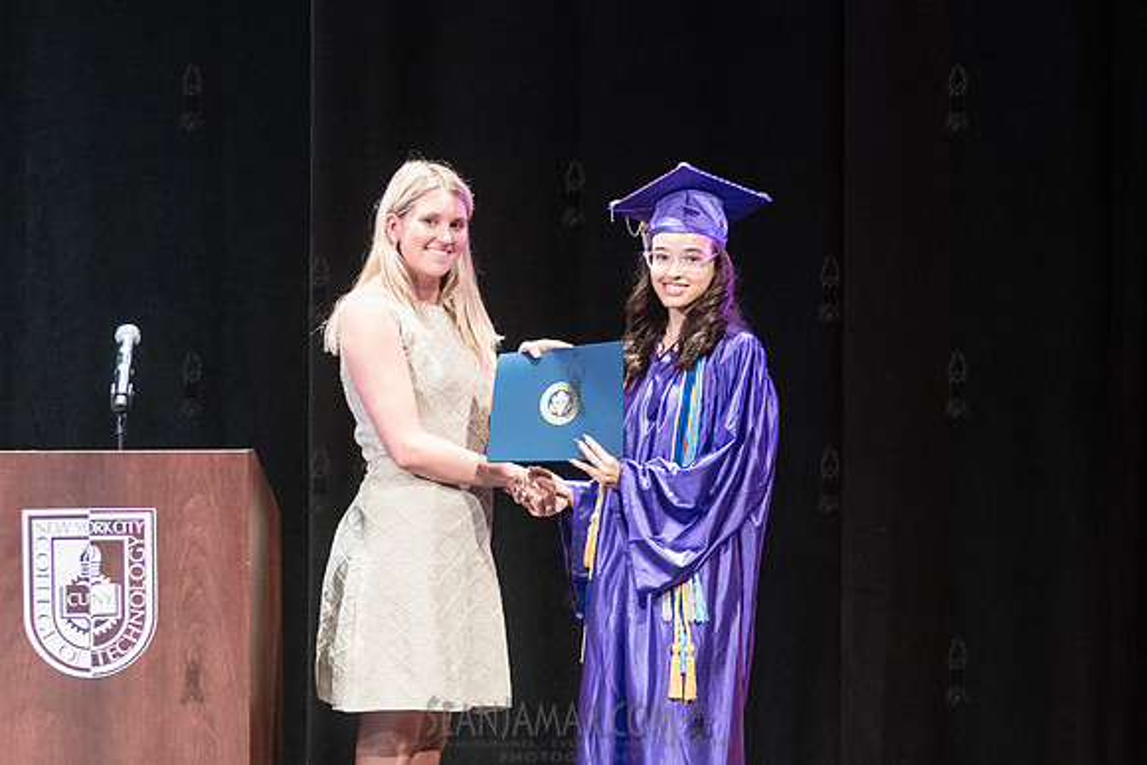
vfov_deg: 5.8
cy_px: 398
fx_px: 7543
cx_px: 588
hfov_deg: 8.7
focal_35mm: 237
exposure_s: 1/200
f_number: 2.8
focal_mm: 155
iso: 4000
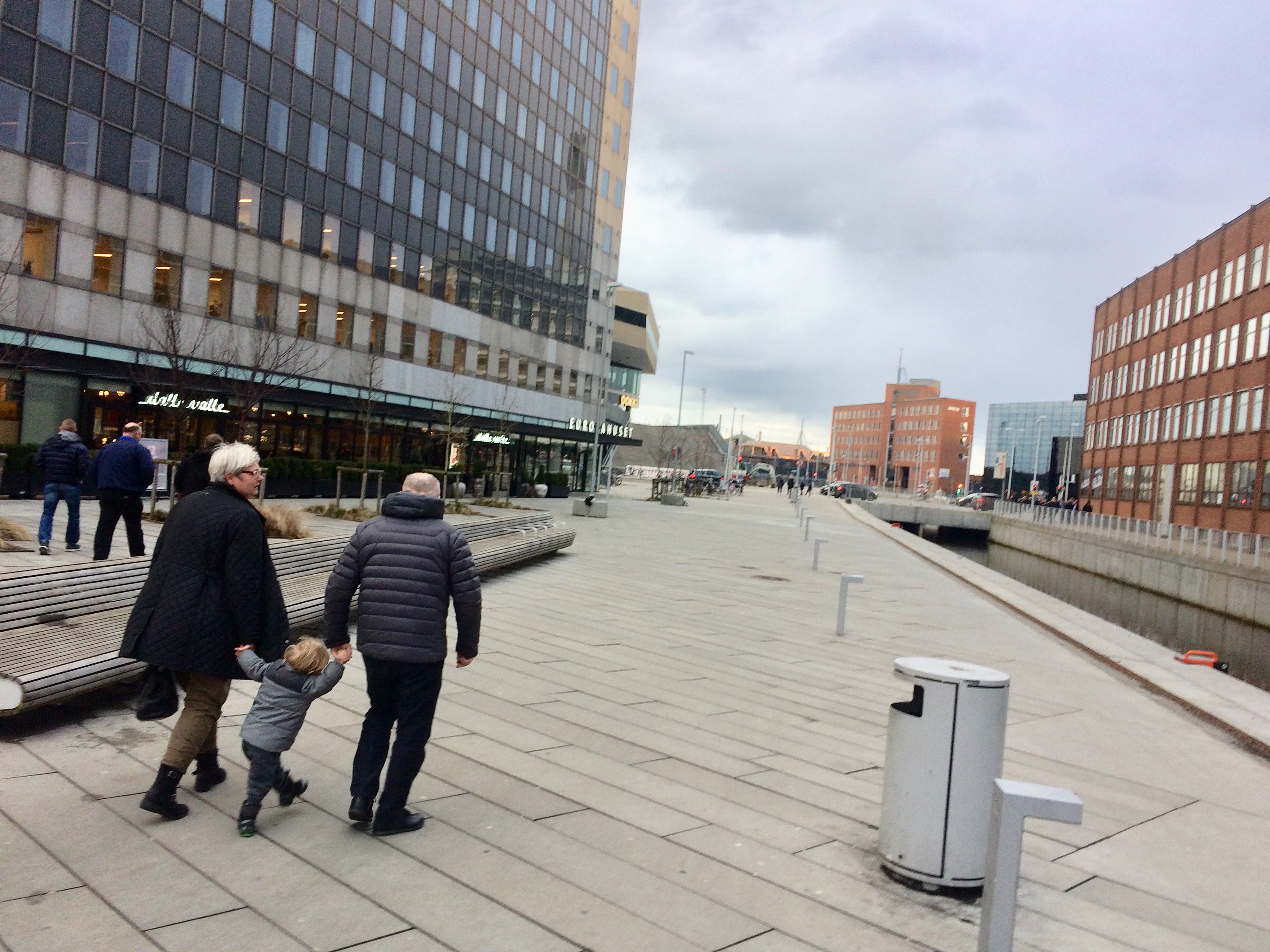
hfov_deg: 61.7
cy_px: 476
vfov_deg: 48.2
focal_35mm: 29
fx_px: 1064
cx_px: 635
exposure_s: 1/100
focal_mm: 4.15
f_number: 2.2
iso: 40
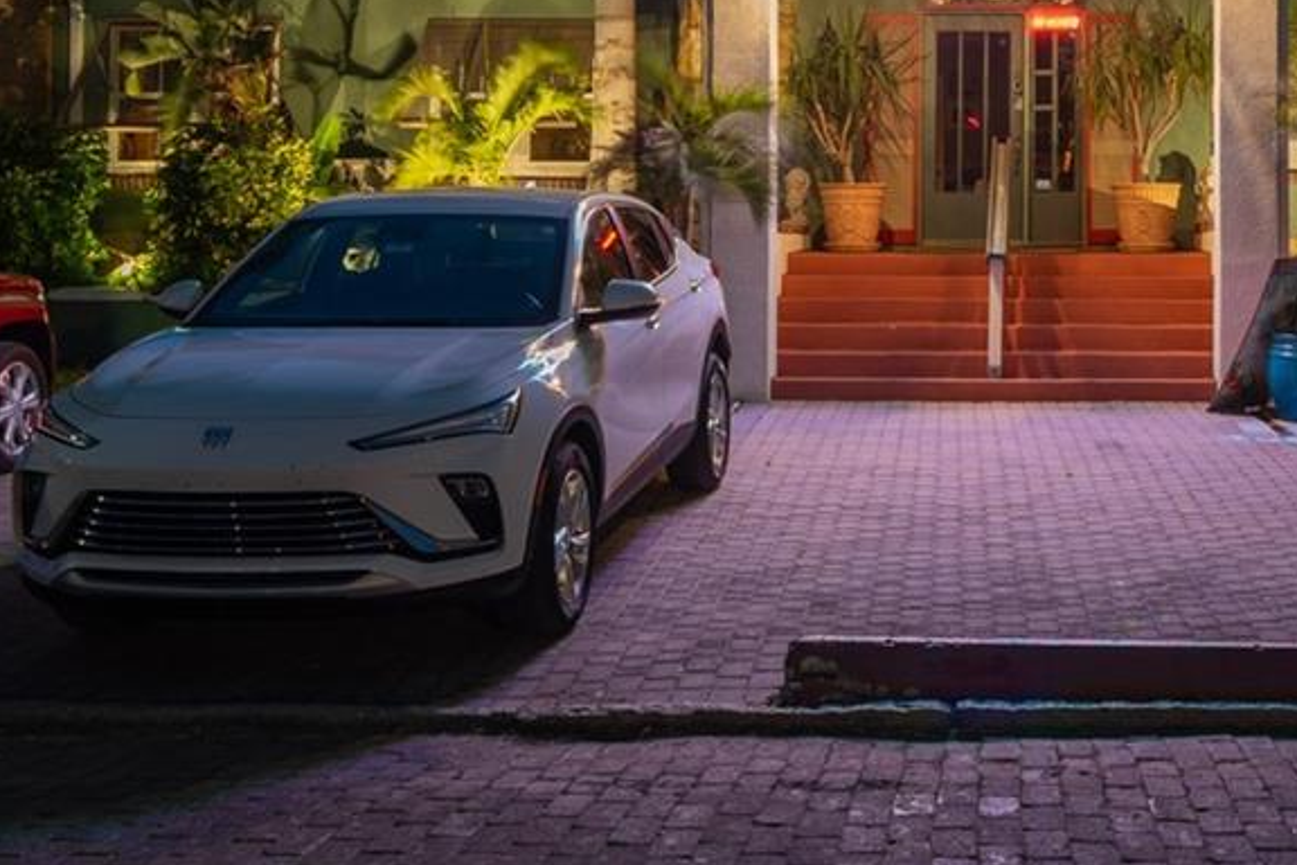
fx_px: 1801
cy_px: 250
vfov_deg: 26.7
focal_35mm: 50
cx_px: 986
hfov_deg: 38.5
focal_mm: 12
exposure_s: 30
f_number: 7.1
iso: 100
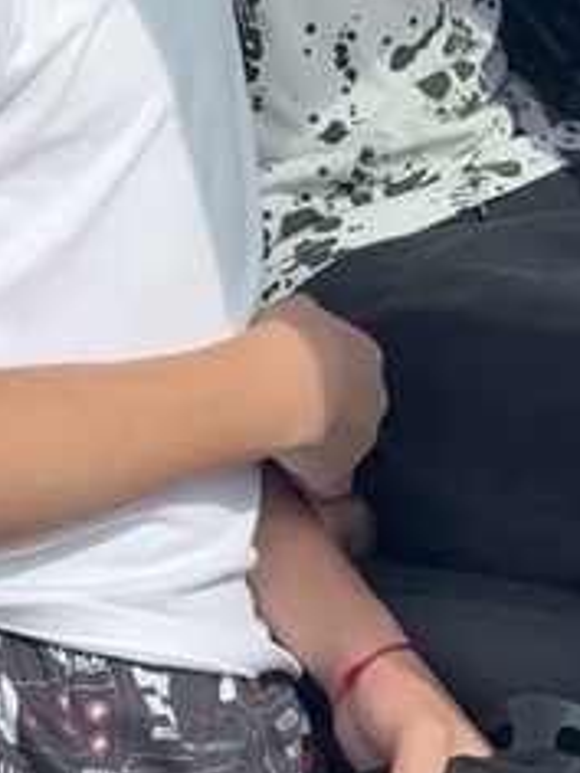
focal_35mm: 104
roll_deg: -1.9
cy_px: -29
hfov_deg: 14.0
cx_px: -16
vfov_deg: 18.3
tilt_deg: -21.8
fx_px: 2323
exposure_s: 1/3953
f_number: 1.78
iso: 100
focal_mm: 6.76
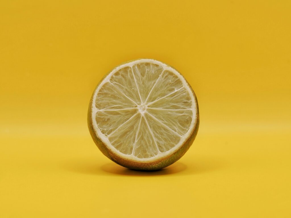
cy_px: 109
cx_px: 146
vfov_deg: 12.3
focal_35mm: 120
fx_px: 1009
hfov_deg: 16.4
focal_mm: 60
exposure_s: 1/200
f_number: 5
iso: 200
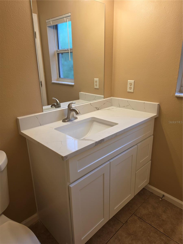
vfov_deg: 73.9
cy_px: 122
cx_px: 92
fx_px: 162
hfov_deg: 58.9
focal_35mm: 23
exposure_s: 1/120
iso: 64
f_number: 1.4
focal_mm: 6.5
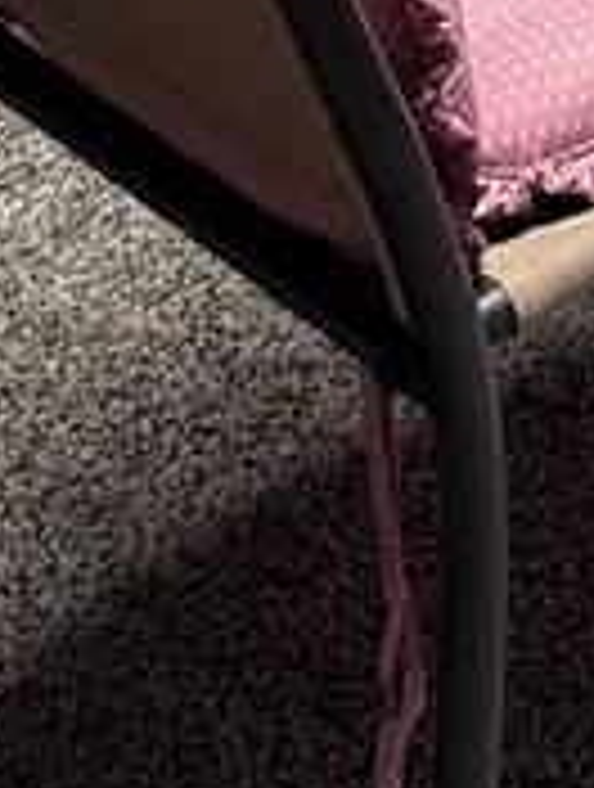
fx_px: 4992
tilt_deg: -9.3
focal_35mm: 219
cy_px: -1887
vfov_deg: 7.5
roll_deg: -0.6
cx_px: 1912
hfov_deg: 6.2
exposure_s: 1/60
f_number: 1.78
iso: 400
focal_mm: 6.76
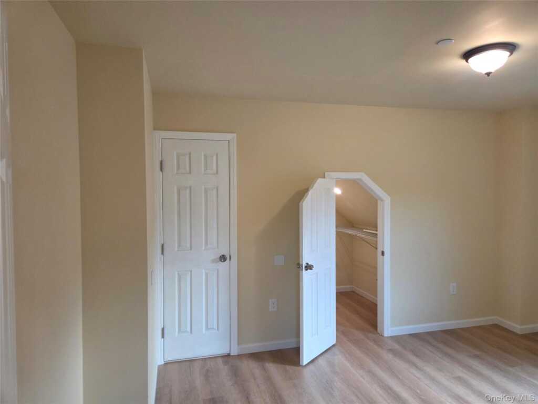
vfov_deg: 58.9
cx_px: 269
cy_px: 202
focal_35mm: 23
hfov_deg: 73.9
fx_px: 357
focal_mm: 5.4
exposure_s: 1/120
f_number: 1.8
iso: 200
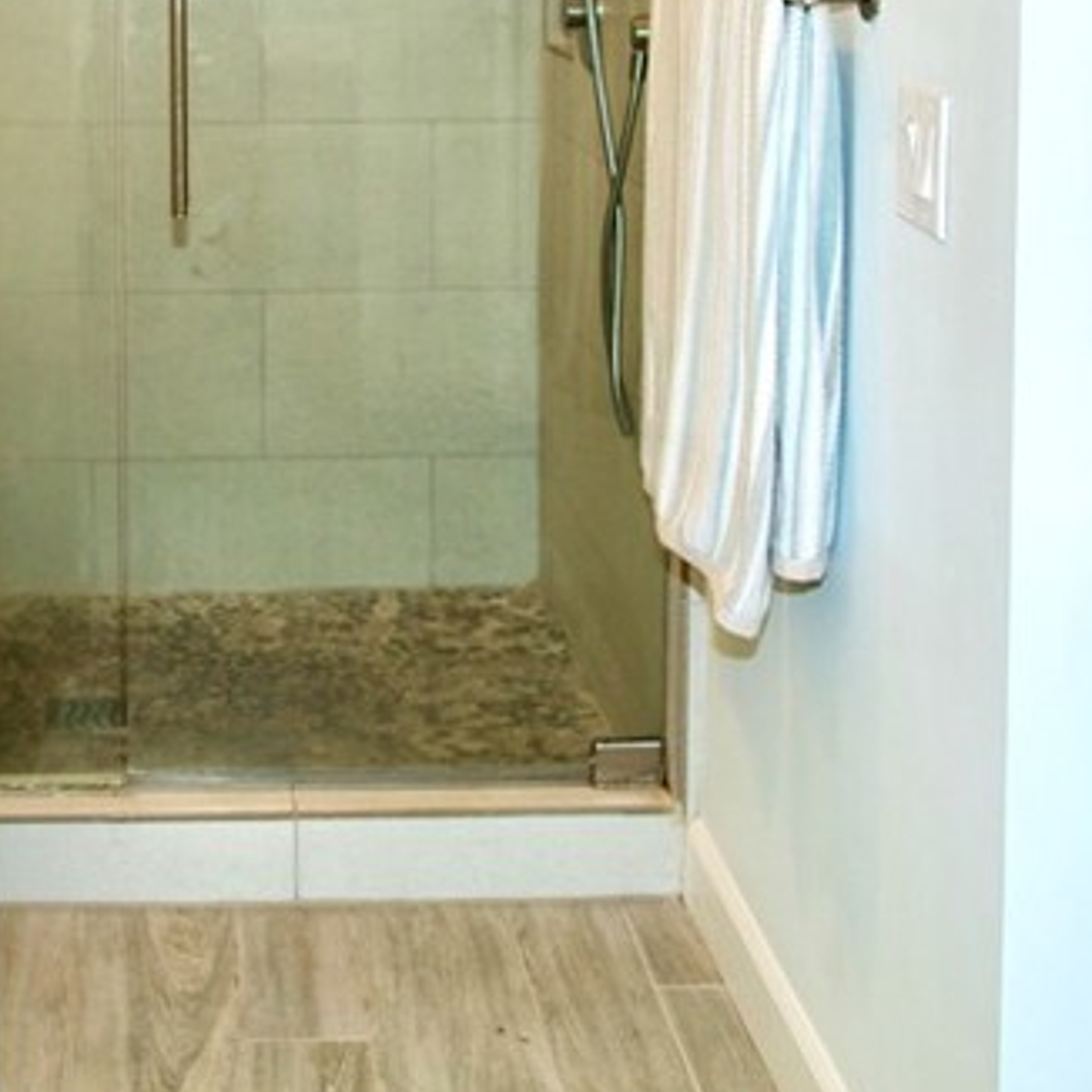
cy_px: 79
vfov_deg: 25.9
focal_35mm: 64
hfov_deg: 26.3
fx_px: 2284
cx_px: 204
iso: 250
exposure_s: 1/160
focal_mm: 24
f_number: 4
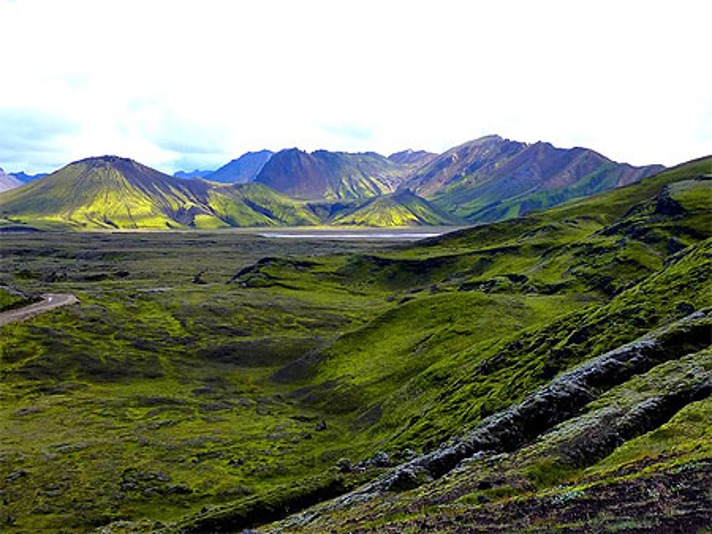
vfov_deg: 31.5
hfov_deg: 41.2
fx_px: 947
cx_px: 356
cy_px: 267
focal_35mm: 46
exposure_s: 1/320
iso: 125
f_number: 4
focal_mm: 5.3
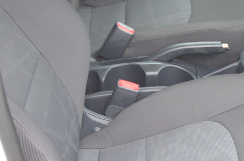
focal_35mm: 115
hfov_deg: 16.6
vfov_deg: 11.8
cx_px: 335
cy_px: 34
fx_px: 781
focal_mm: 27
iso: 400
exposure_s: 1/60
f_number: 4
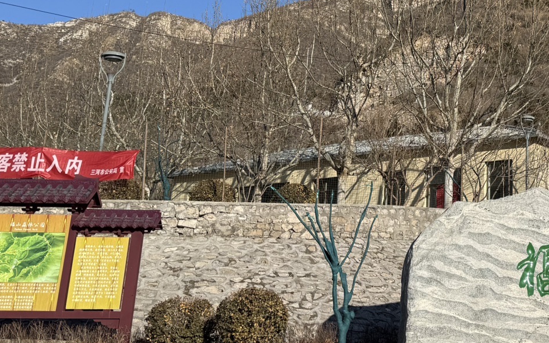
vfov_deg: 23.3
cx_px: 488
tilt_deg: +18.1
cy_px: 33
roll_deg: -0.2
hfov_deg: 35.4
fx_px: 808
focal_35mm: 54
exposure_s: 1/5319
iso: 80
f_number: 1.78
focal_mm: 6.76
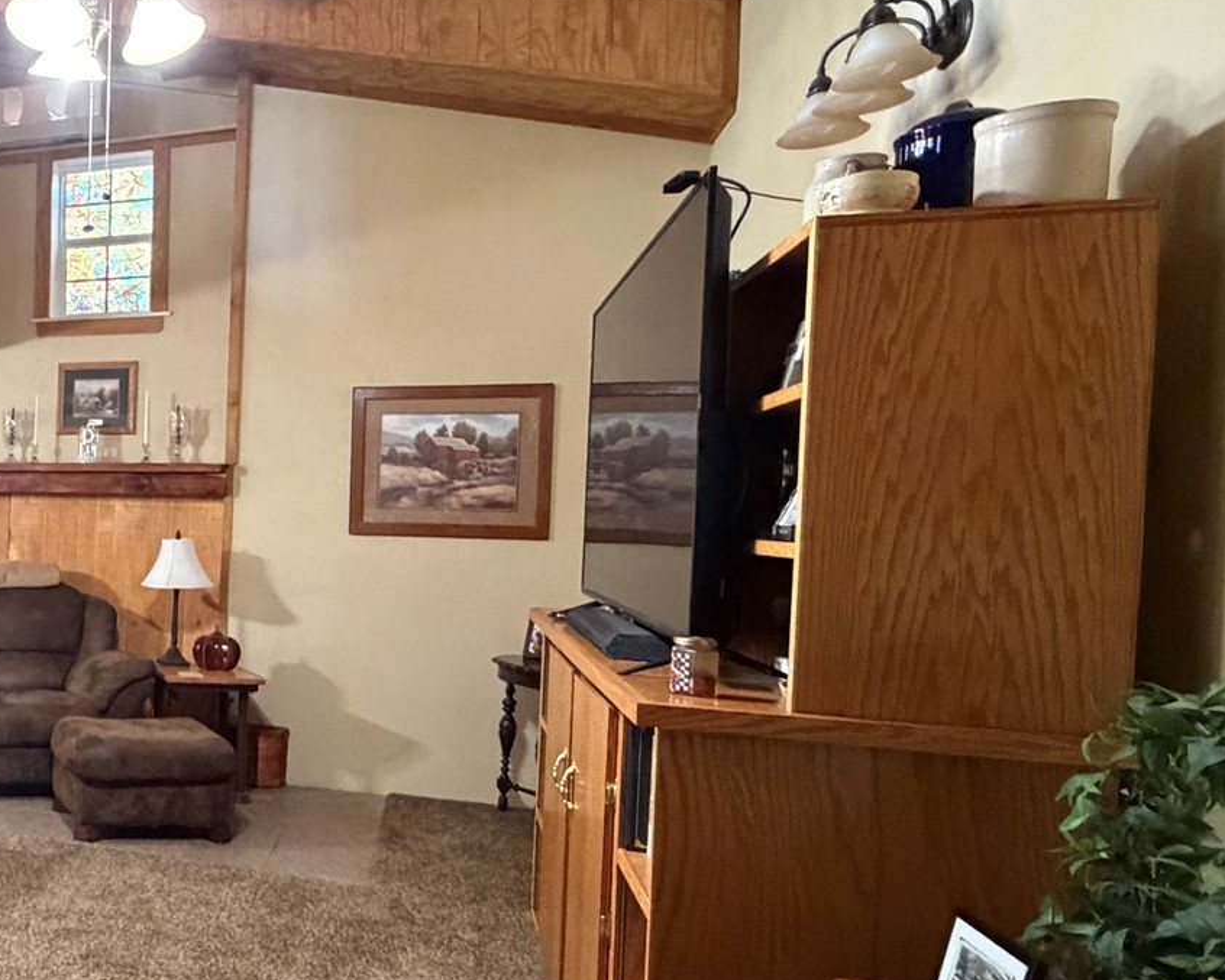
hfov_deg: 46.9
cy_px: 536
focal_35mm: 31
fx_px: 1124
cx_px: -22
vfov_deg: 47.1
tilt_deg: -1.4
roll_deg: -1.4
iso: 1000
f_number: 2.2
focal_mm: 2.22
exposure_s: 1/60
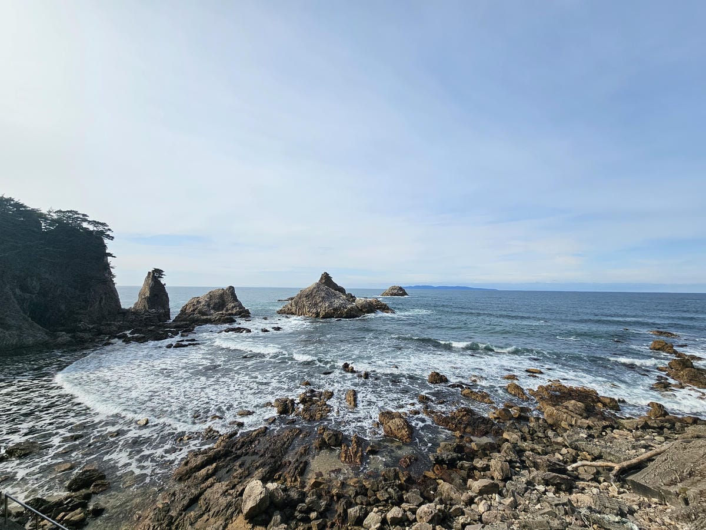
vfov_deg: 89.9
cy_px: 265
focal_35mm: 13
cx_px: 353
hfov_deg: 106.2
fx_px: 265
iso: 50
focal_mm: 2.2
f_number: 2.2
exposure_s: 1/4886
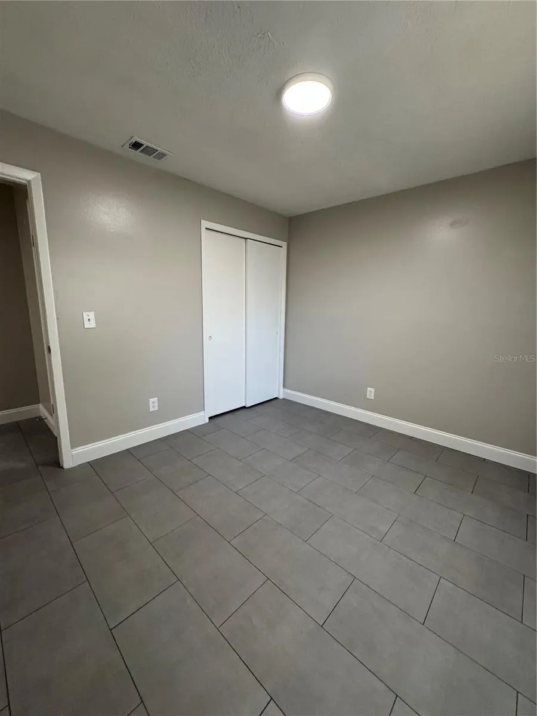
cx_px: 268
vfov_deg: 102.1
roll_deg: -0.3
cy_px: 358
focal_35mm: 14
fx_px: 290
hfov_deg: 85.7
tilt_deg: -9.9
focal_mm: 2.22
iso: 320
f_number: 2.2
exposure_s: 1/99
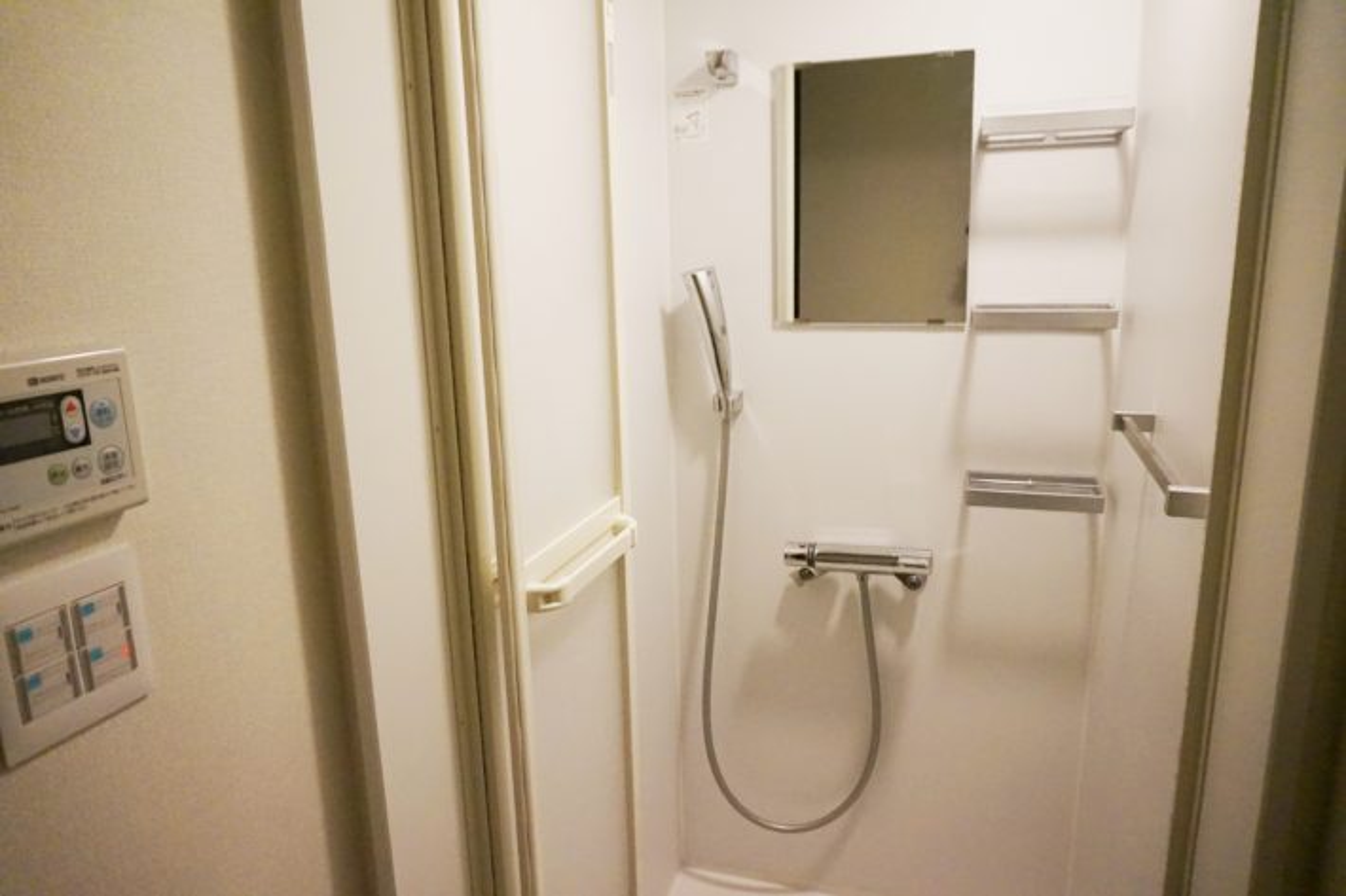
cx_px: 673
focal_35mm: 24
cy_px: 448
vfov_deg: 53.1
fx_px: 897
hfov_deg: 73.8
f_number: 3.5
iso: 3200
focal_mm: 16
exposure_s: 1/125
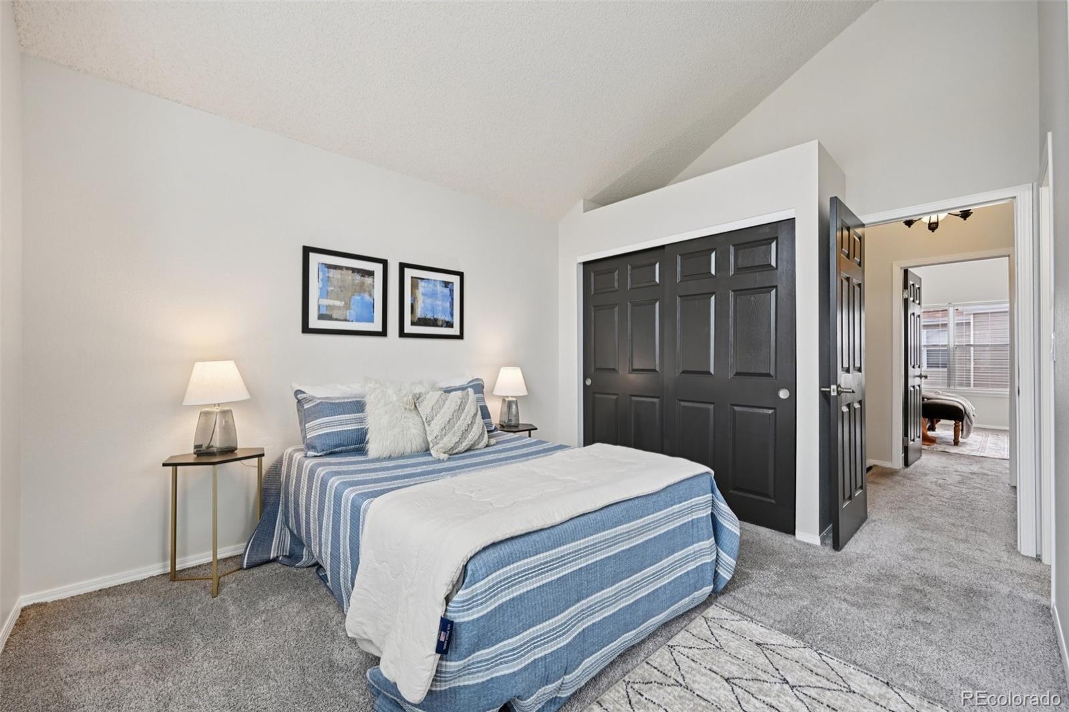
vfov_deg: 77.3
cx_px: 534
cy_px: 356
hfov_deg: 100.4
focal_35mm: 15
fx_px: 445
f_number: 8
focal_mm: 15
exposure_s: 1/15
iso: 200
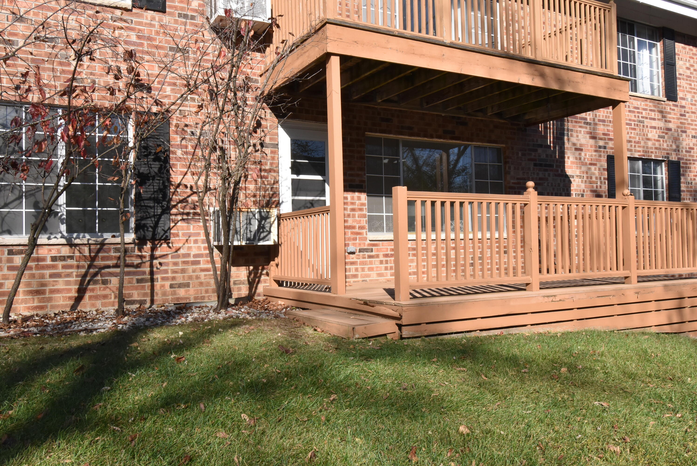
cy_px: 233
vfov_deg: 43.7
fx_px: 581
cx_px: 348
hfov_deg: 61.9
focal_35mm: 30
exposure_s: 1/200
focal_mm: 20
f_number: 22
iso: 800
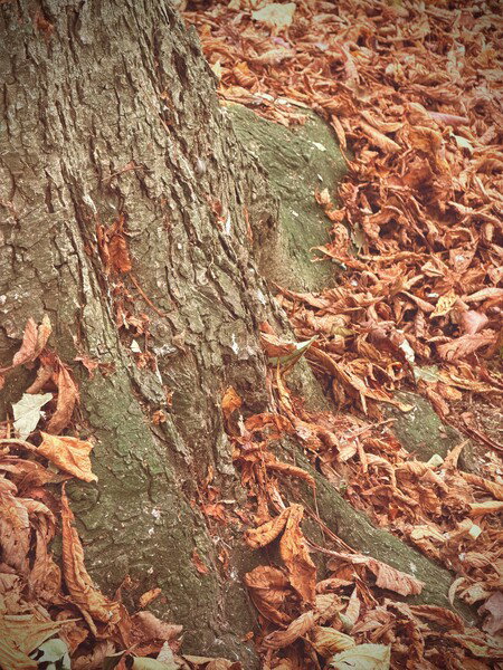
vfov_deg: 19.6
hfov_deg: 14.8
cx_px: 252
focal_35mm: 100
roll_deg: -1.4
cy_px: 335
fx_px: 1937
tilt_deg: -25.2
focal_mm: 16.89
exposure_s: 1/121
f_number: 2.8
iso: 250
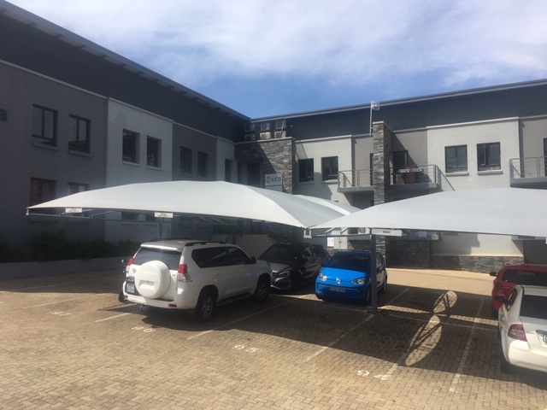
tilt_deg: +4.5
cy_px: 205
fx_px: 458
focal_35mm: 29
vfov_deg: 48.2
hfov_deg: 61.7
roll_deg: +0.2
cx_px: 274
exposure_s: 1/1709
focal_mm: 4.15
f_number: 2.2
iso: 25
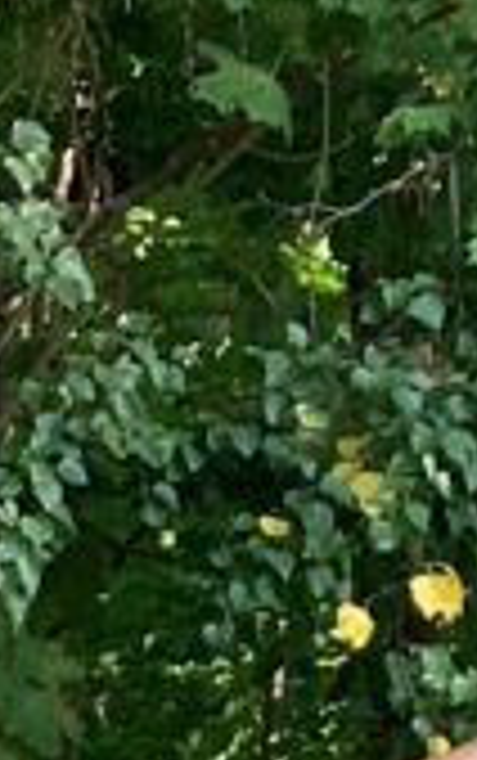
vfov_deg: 9.4
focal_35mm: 210
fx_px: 4357
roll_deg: -2.1
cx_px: 576
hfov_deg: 6.2
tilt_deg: -6.6
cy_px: 1444
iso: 64
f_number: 2.4
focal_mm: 3.3
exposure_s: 1/120
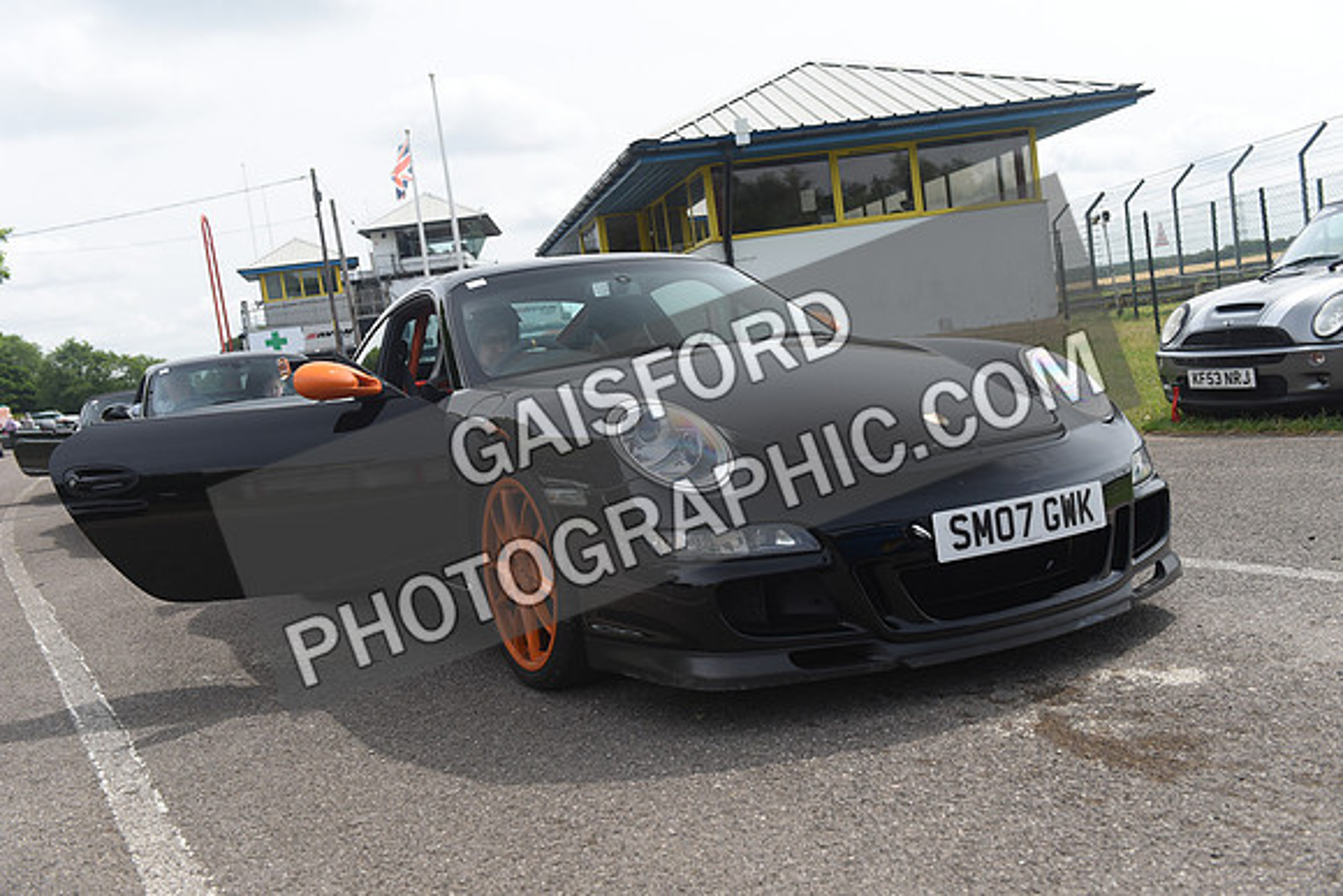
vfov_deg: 37.9
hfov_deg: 54.4
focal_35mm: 35
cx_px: 672
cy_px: 448
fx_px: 1306
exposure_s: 1/500
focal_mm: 35
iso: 400
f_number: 5.6
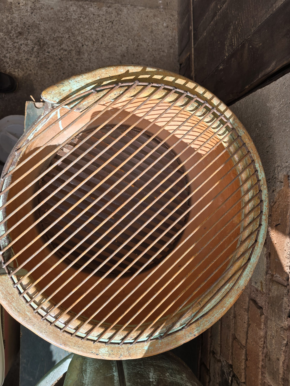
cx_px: 145
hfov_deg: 58.9
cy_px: 193
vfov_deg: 73.9
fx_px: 257
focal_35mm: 23
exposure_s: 1/273
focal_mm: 6.3
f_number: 1.7
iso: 12
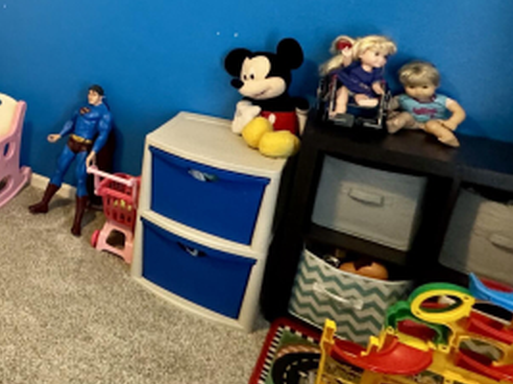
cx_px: -91
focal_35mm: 35
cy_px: 48
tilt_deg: -12.2
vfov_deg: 38.3
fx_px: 518
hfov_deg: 39.4
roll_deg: -1.4
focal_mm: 2.22
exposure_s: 1/60
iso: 640
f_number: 2.2
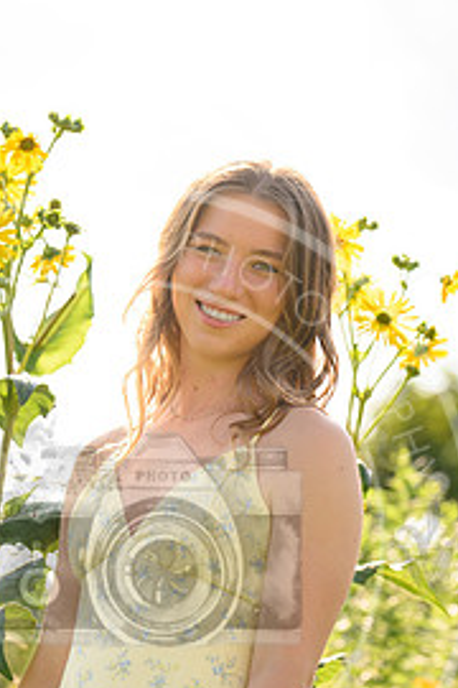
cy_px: 540
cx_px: 125
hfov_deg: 7.8
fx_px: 3339
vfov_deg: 11.7
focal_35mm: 175
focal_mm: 105
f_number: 3.5
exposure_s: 1/1000
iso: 250
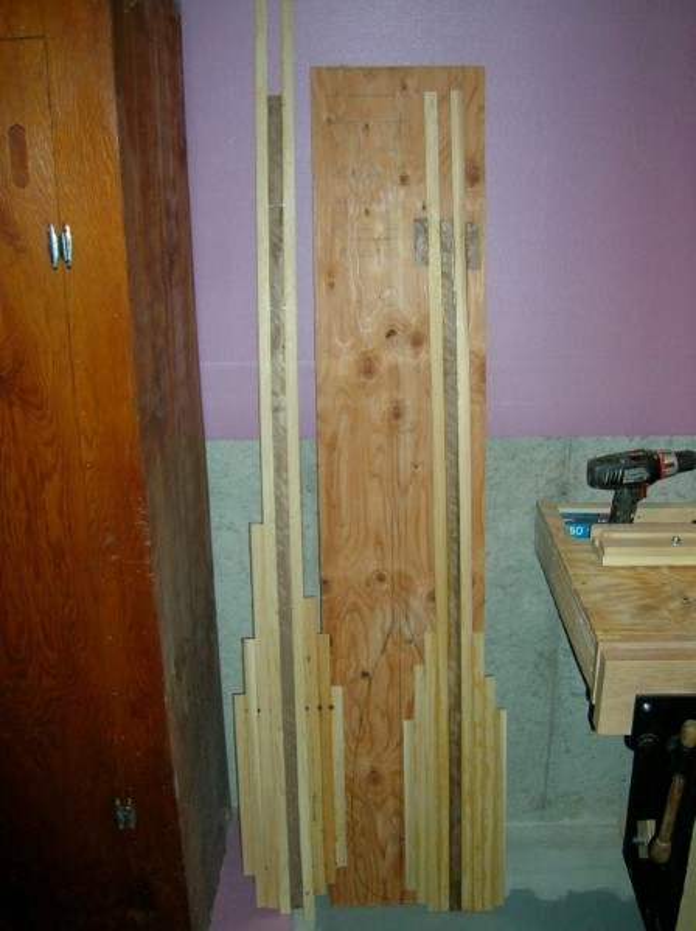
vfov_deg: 51.4
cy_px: 466
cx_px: 348
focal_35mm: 36
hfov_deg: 39.6
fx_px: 967
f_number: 2.9
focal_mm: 6
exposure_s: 1/60.1
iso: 59
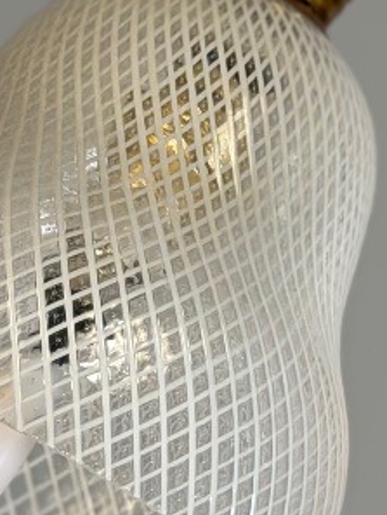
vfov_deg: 10.2
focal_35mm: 194
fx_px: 2890
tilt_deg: +8.1
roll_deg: +0.0
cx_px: 90
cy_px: 140
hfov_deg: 7.7
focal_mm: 6.76
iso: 64
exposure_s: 1/100
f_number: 1.78
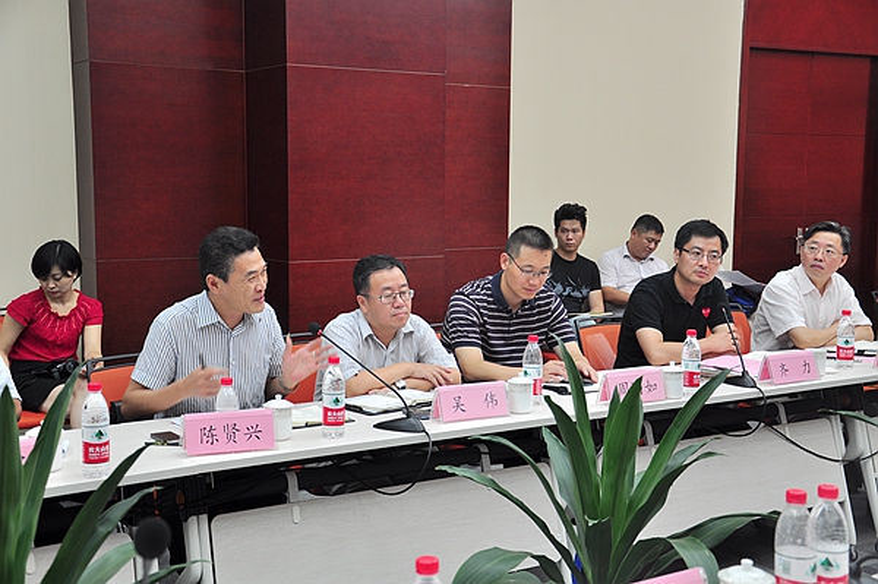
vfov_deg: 28.0
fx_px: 1170
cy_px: 292
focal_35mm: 48
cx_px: 439
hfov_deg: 41.1
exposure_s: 1/25
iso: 250
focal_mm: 32
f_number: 4.2
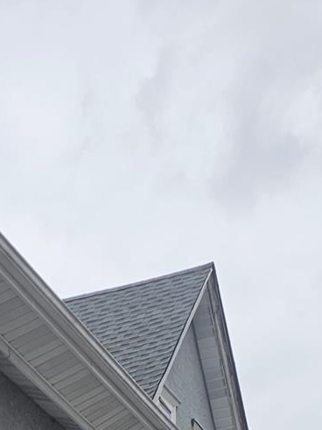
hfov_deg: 13.4
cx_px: -52
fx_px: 1340
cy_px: 752
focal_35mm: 108
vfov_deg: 15.8
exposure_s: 1/367
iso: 10
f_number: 1.7
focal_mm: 6.3
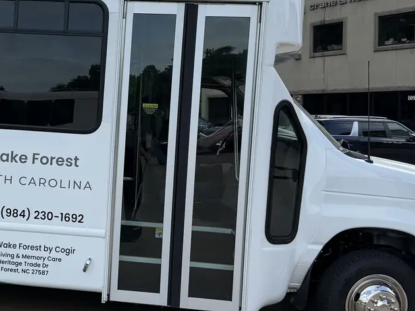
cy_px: 139
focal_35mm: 61
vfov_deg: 24.0
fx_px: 731
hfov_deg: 30.2
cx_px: 38
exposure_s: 1/2703
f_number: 1.78
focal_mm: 6.76
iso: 80
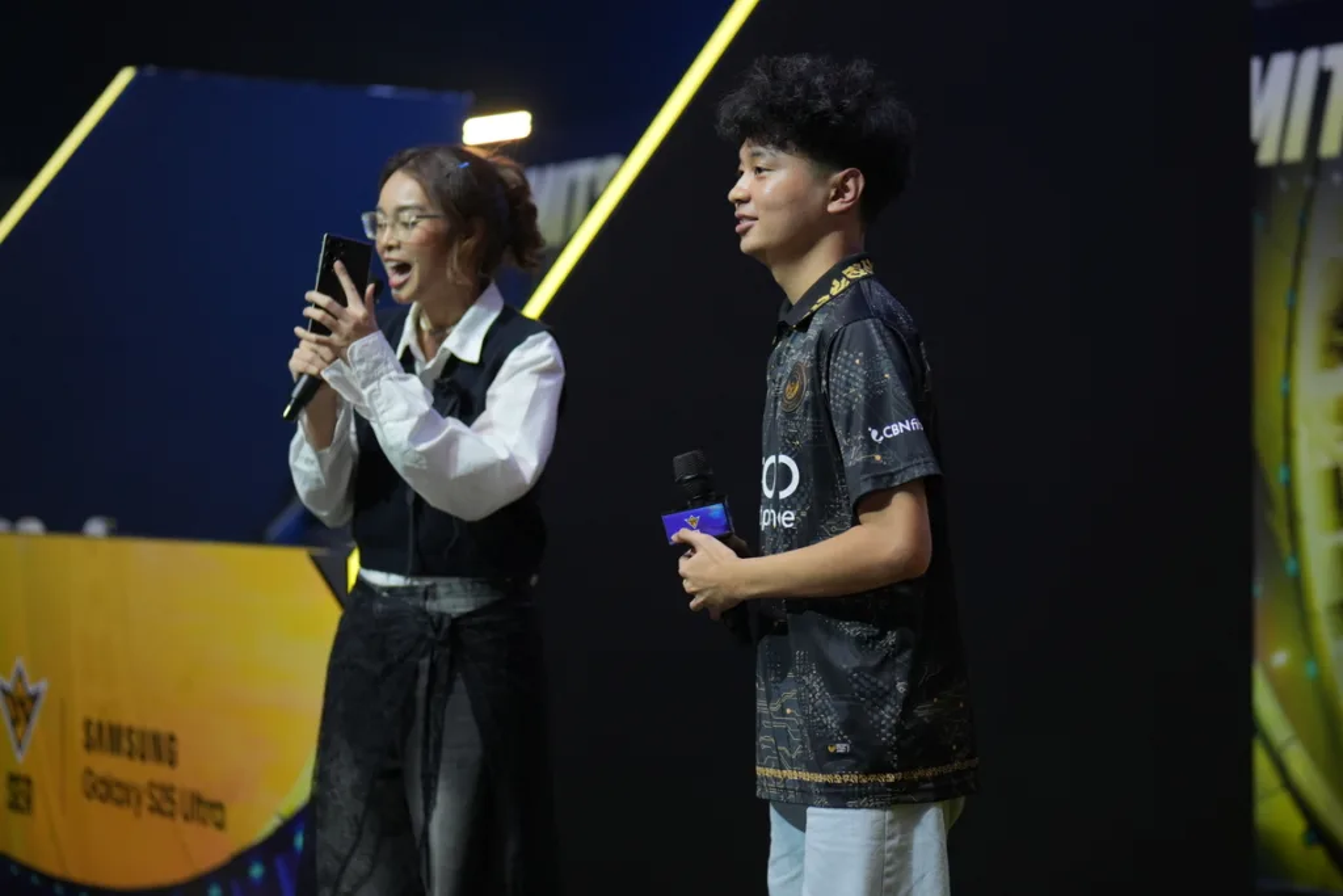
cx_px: 672
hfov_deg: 27.0
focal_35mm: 75
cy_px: 448
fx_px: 2798
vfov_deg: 18.2
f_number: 1.4
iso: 400
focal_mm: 50
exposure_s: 1/500
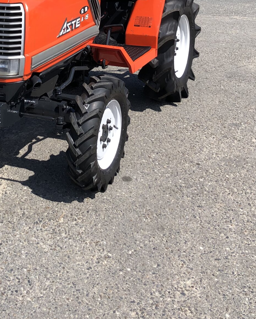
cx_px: 58
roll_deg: +1.5
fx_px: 568
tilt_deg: -11.6
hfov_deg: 25.0
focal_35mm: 60
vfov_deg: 30.2
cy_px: 39
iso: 20
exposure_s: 1/1600
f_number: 1.8
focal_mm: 3.99
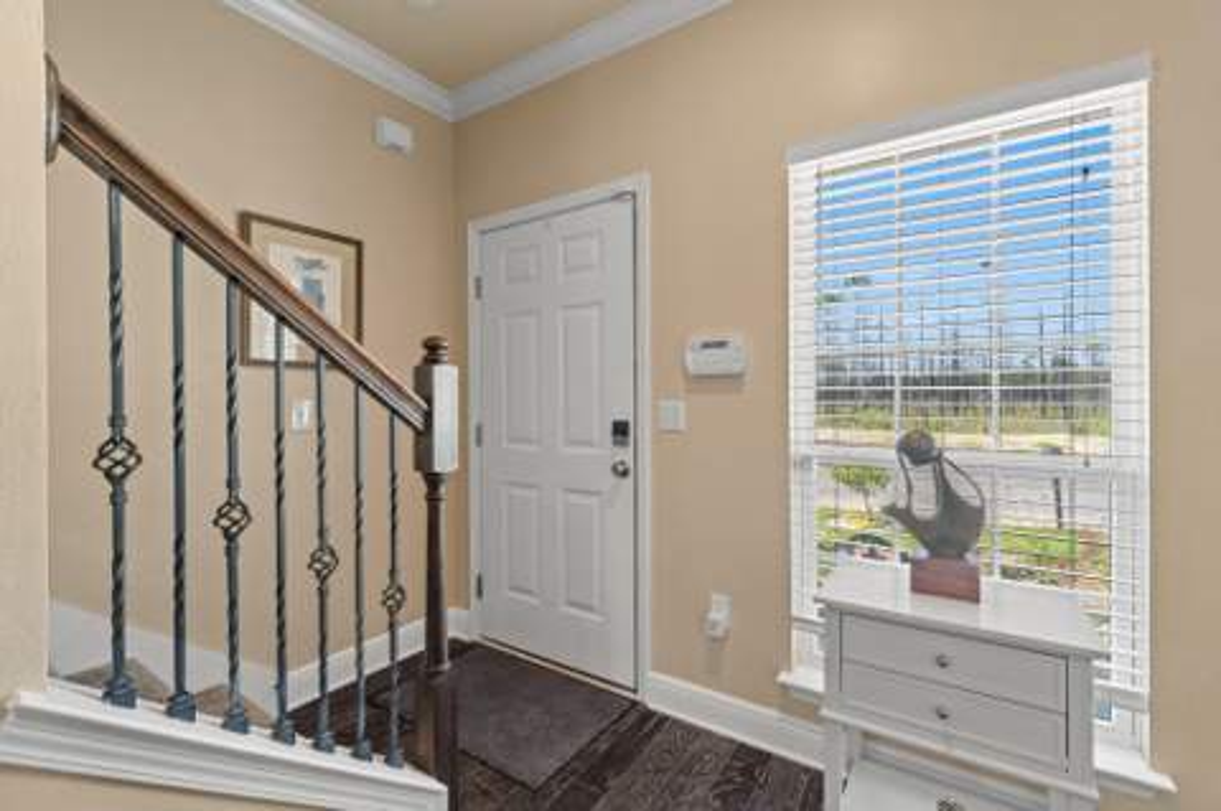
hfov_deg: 100.4
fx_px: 508
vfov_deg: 77.2
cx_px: 610
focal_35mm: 15
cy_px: 406
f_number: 8
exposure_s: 1/1.25
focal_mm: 10
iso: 400
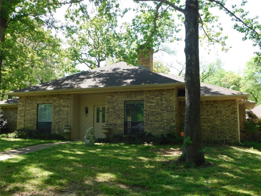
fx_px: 271
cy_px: 98
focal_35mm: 36
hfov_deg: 51.4
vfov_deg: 39.7
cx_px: 130
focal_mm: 6.3
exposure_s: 1/250
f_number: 3.5
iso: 125
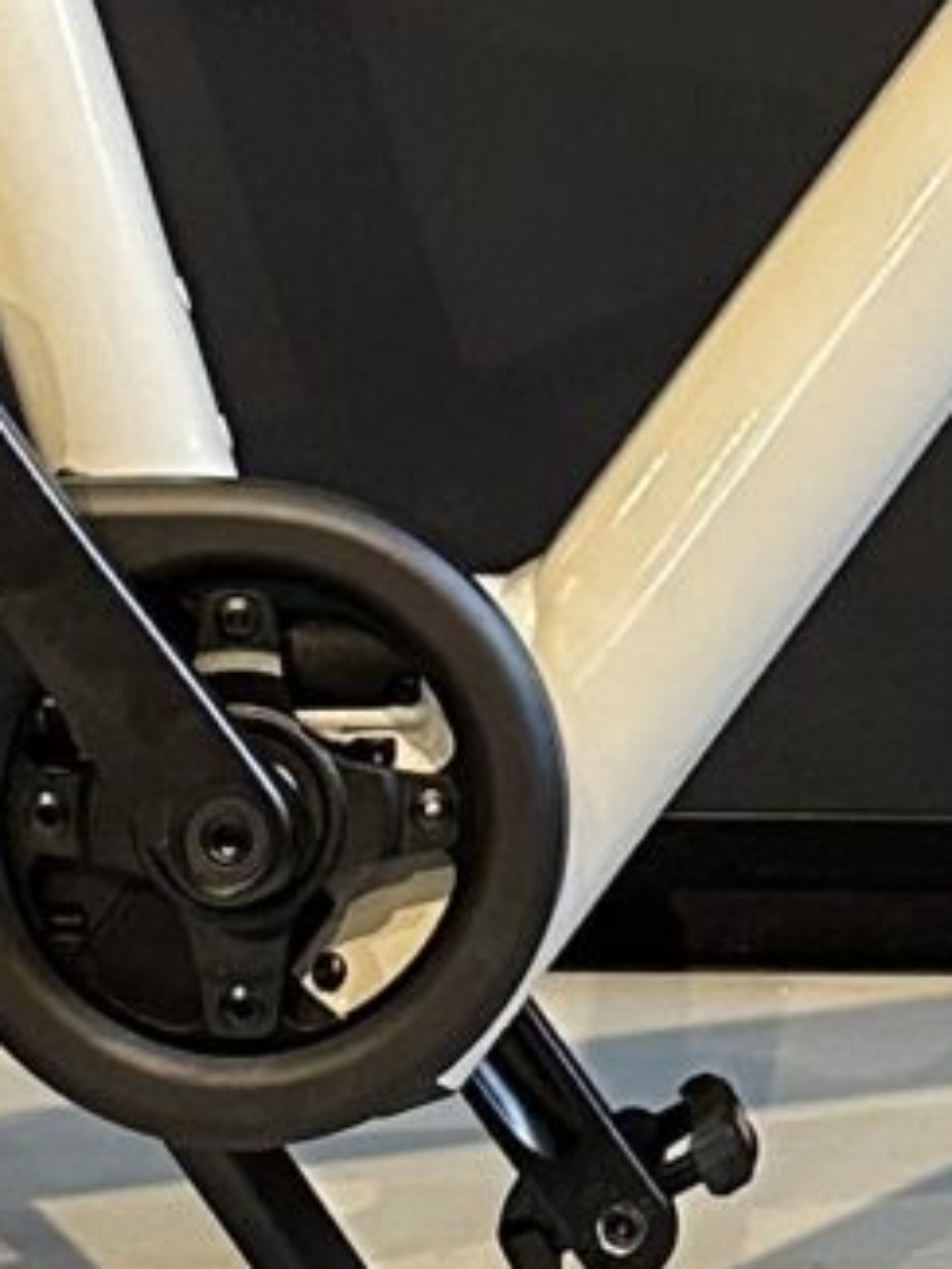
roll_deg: -0.8
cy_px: -472
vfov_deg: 10.2
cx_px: 570
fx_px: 6926
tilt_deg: -5.5
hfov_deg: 7.9
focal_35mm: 189
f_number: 1.78
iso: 400
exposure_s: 1/50
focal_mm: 6.86
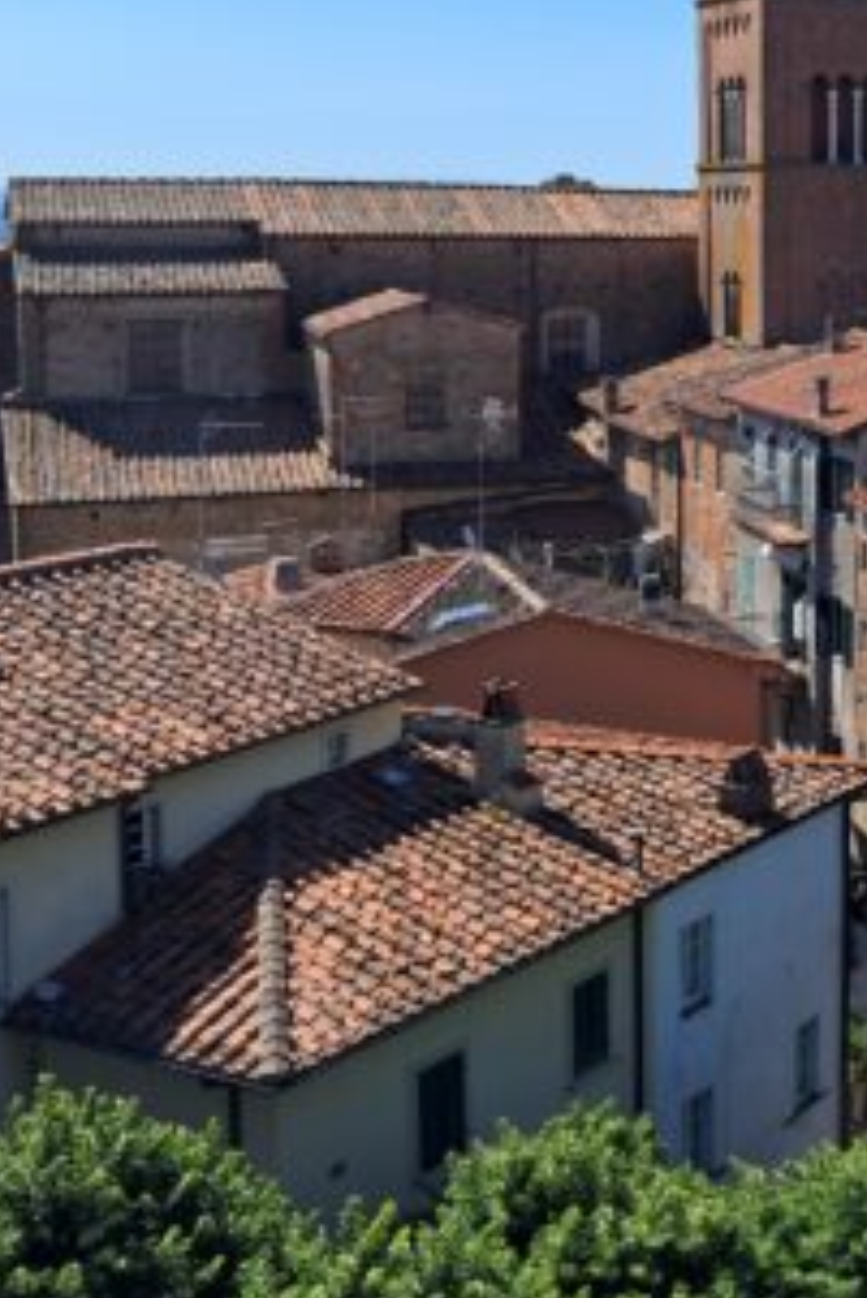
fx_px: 2021
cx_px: 902
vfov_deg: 35.0
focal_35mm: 56
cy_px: 362
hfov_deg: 23.1
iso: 50
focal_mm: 4
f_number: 1.8
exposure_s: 1/857
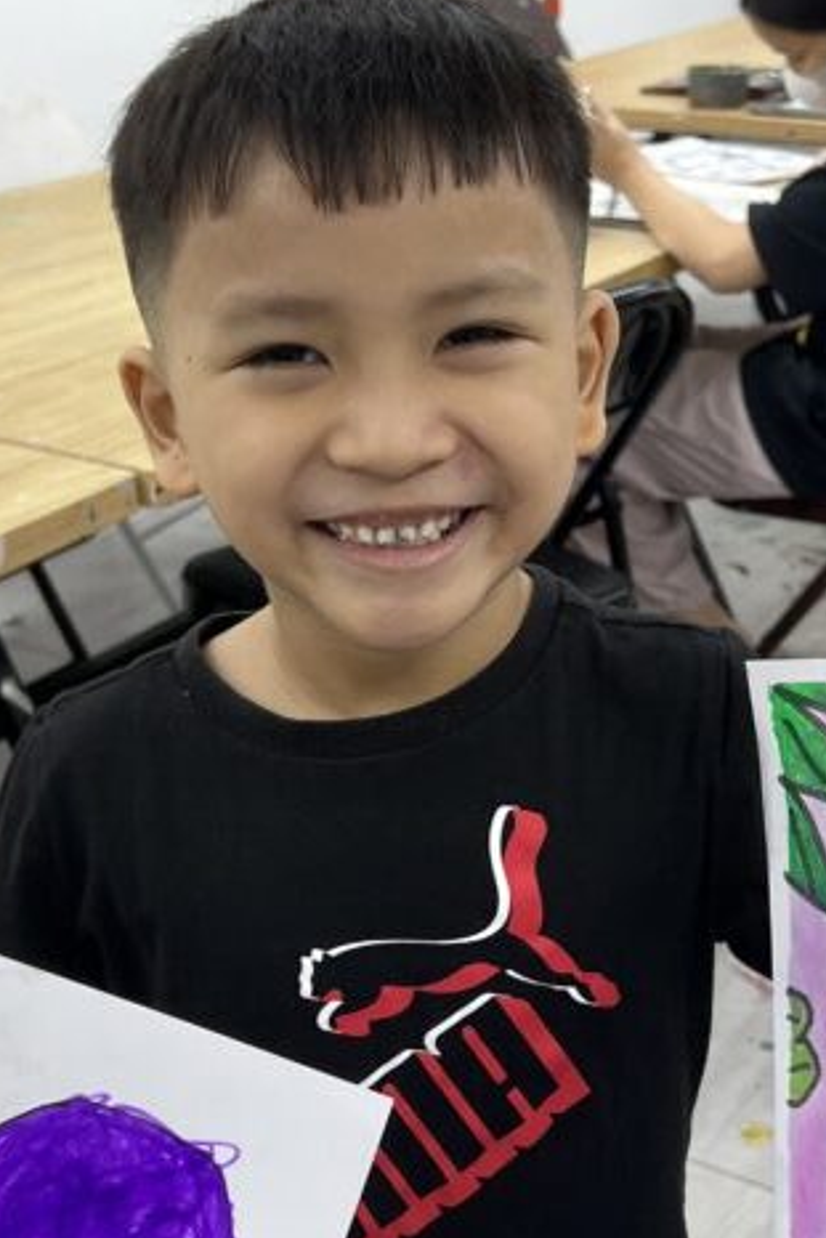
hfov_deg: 23.4
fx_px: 1995
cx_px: 377
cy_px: 619
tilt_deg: -25.3
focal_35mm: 58
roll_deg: +1.5
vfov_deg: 34.5
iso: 50
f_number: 1.5
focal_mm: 5.7
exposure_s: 1/100
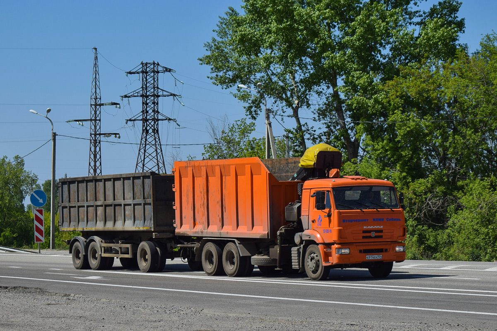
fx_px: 1139
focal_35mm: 82
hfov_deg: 24.6
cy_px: 166
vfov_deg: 16.6
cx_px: 248
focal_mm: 55
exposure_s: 1/800
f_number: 6.3
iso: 100
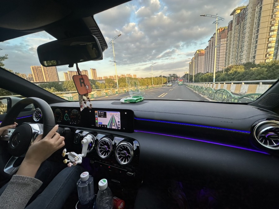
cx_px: 140
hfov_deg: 102.1
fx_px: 113
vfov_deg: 85.7
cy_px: 104
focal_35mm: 14
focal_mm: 2.22
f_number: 2.2
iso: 40
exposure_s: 1/100
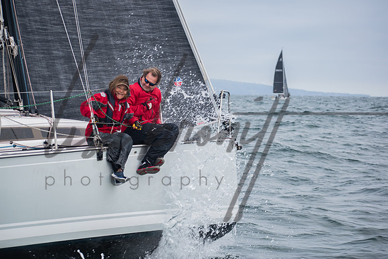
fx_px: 1374
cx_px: 194
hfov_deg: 16.1
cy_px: 130
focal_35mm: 128
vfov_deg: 10.8
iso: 400
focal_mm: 85
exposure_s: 1/320
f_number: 5.6
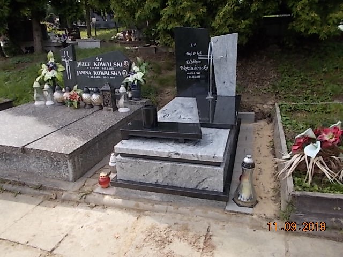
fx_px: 258
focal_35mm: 26
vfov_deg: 53.1
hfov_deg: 67.3
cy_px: 128
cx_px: 172
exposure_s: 1/400
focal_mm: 4.6
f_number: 3.2
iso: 80
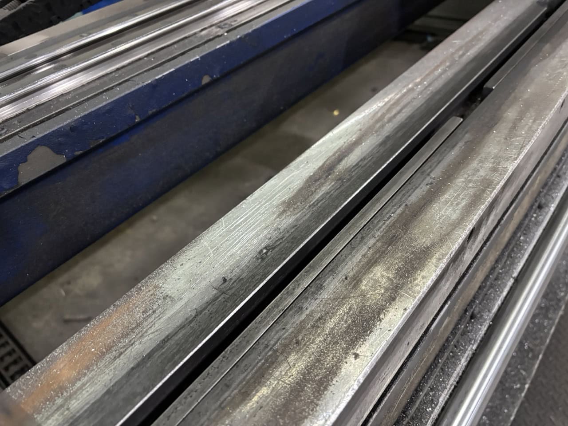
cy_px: 213
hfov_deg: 67.3
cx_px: 284
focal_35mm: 26
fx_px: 427
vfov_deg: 53.1
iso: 640
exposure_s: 1/40
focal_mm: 6
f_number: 1.6
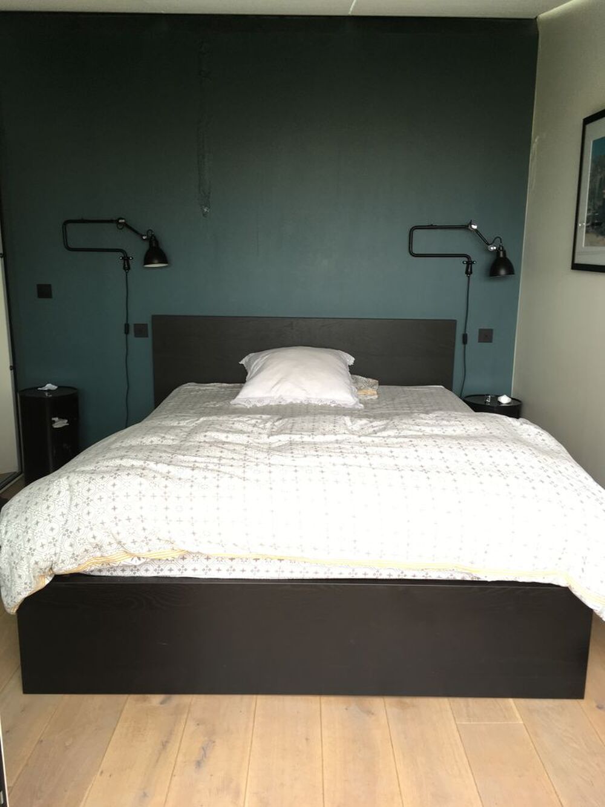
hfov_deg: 48.2
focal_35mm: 29
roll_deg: +0.1
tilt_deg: -14.9
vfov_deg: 61.7
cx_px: 302
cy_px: 404
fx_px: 676
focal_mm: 4.15
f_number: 2.2
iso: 25
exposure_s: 1/33
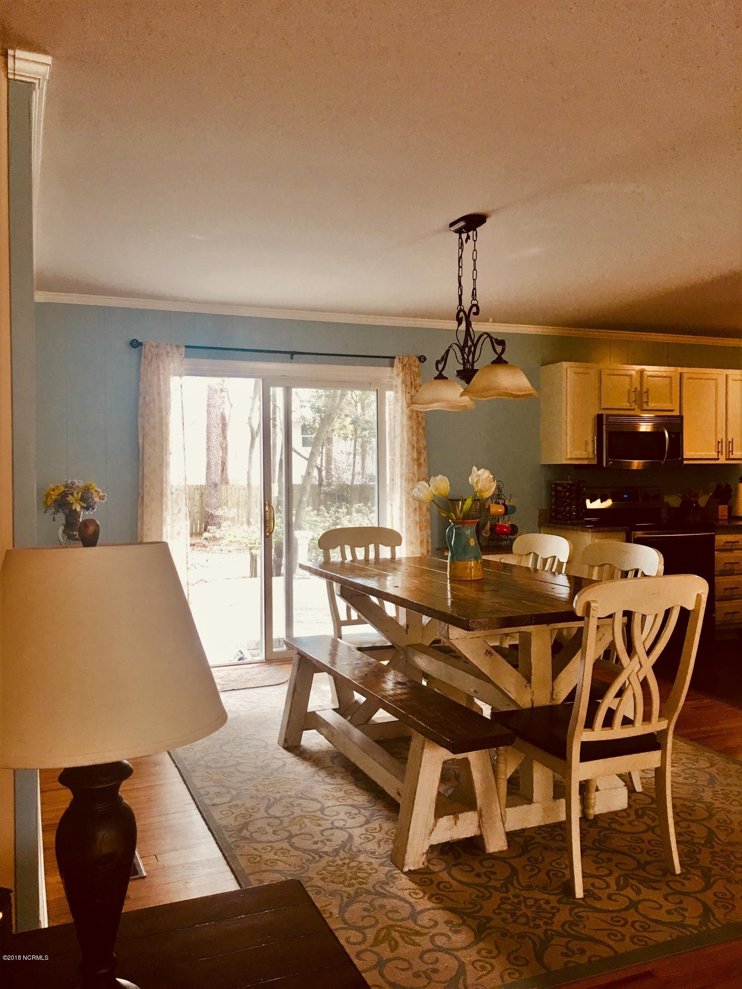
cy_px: 494
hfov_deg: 48.2
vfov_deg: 61.7
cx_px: 371
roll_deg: -0.1
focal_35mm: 29
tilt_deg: -1.3
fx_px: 829
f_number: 2.2
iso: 32
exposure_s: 1/30
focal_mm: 4.15
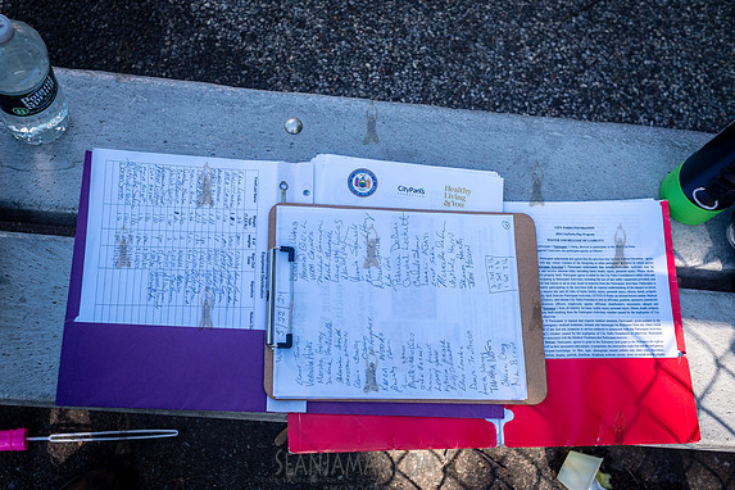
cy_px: 244
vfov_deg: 31.9
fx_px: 857
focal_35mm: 42
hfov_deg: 46.4
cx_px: 358
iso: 200
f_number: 4.5
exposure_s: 1/800
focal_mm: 35
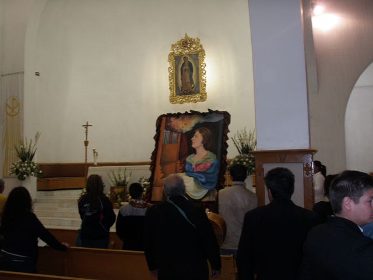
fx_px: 409
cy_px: 140
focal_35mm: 38
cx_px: 186
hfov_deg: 49.0
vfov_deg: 37.7
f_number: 3.5
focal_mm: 6.7
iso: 160
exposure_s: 1/30
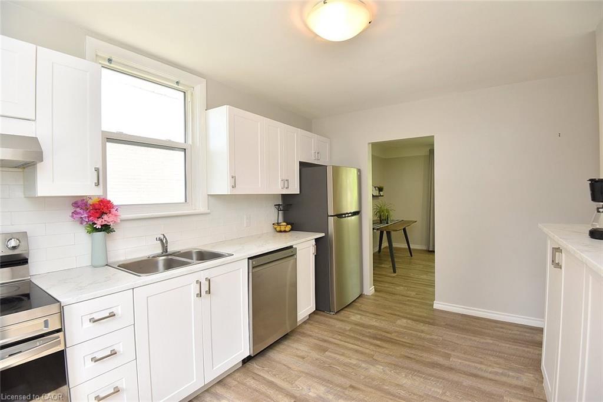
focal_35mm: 16
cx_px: 302
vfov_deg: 73.8
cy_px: 201
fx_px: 268
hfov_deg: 96.7
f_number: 6.3
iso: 500
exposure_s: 1/60
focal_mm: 16
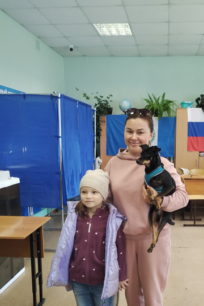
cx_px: 145
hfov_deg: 36.3
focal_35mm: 36
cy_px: 191
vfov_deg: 52.6
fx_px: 306
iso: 363
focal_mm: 4.75
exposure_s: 1/33.3
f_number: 1.8
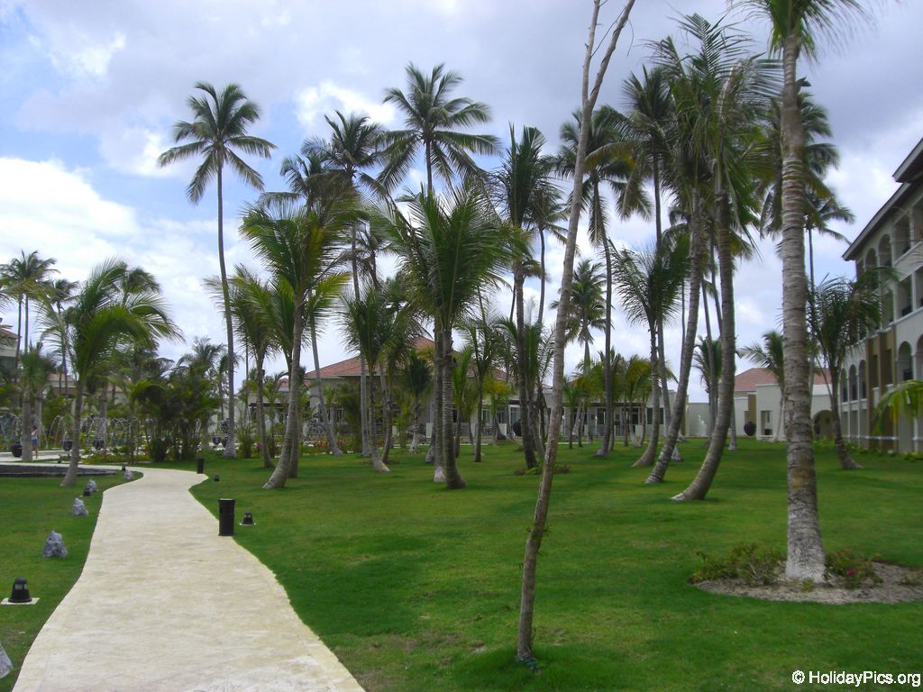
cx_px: 462
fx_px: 1013
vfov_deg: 37.7
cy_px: 346
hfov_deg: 49.0
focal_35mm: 38
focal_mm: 6.2
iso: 100
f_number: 8
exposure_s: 1/200
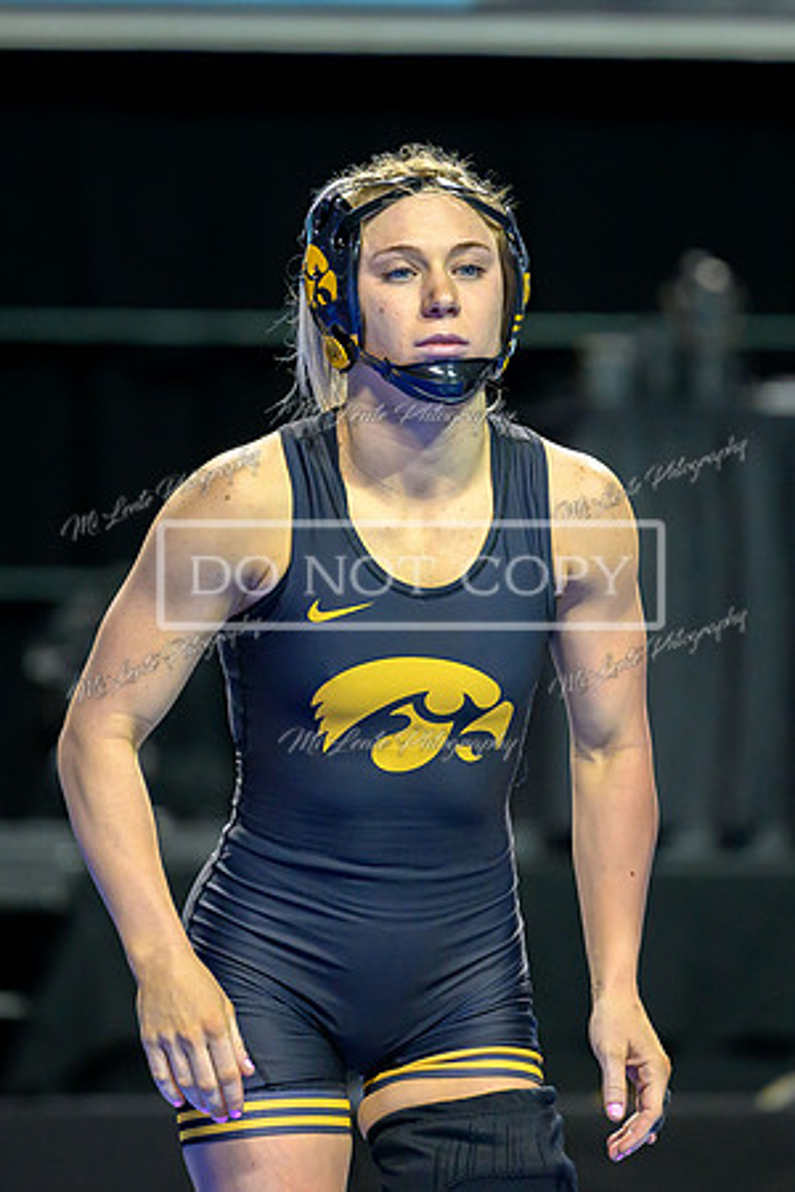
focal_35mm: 371
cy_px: 488
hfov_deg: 3.7
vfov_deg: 5.5
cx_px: 375
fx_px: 12302
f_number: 2.8
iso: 3200
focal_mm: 200
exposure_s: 1/800
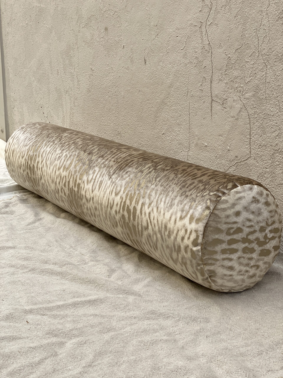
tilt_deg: -11.8
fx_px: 567
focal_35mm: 52
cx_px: 142
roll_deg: -0.5
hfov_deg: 28.0
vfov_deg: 36.8
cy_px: 189
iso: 20
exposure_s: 1/545
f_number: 2
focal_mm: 6
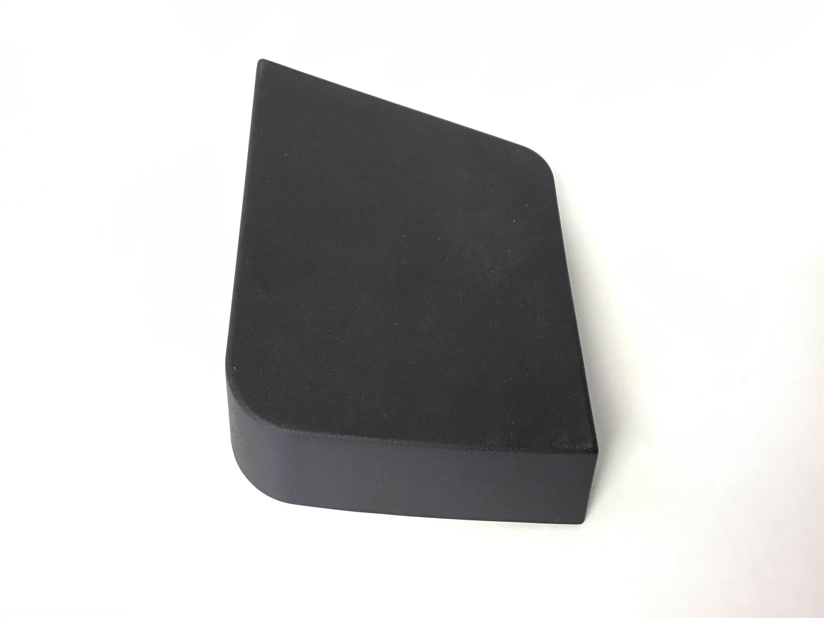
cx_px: 412
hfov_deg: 58.4
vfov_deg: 45.4
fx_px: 738
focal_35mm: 31
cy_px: 309
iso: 64
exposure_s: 1/30
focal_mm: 3.3
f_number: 2.4
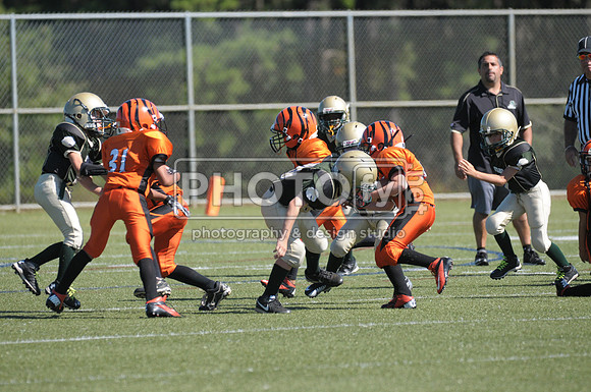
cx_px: 296
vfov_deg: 3.0
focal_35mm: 450
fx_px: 7377
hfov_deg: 4.6
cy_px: 196
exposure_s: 1/3200
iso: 640
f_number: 4
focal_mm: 300
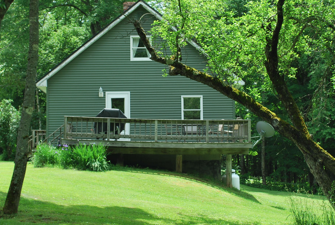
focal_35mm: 69
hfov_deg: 29.3
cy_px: 86
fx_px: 641
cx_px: 172
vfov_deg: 19.9
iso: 100
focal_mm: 29
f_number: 6.3
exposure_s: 1/160
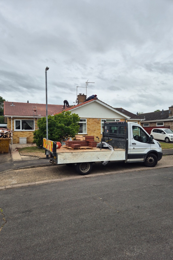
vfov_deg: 73.8
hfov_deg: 53.1
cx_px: 85
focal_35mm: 24
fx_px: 173
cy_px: 130
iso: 25
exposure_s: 1/1692
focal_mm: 5.4
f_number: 1.8
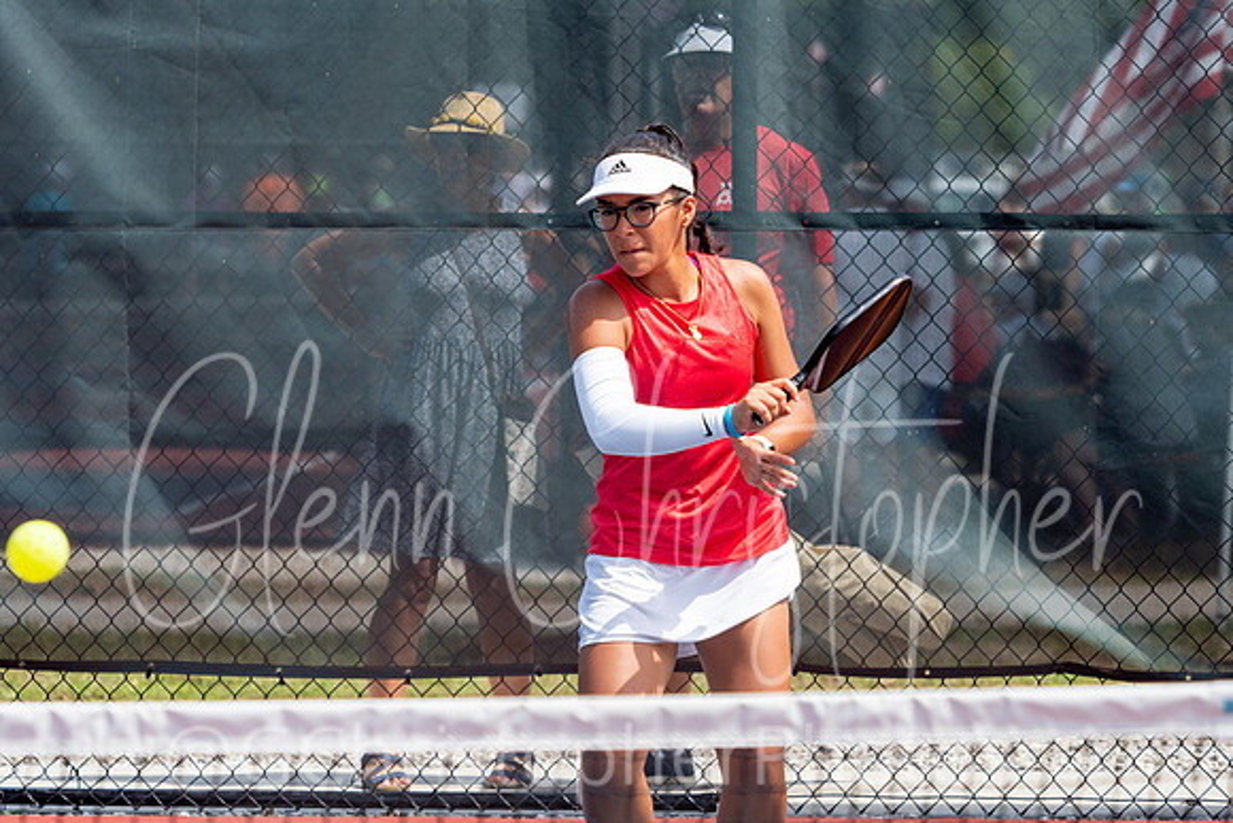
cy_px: 378
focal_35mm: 228
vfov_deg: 6.0
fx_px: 7824
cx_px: 618
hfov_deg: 9.0
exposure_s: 1/1600
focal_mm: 106
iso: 200
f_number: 3.5
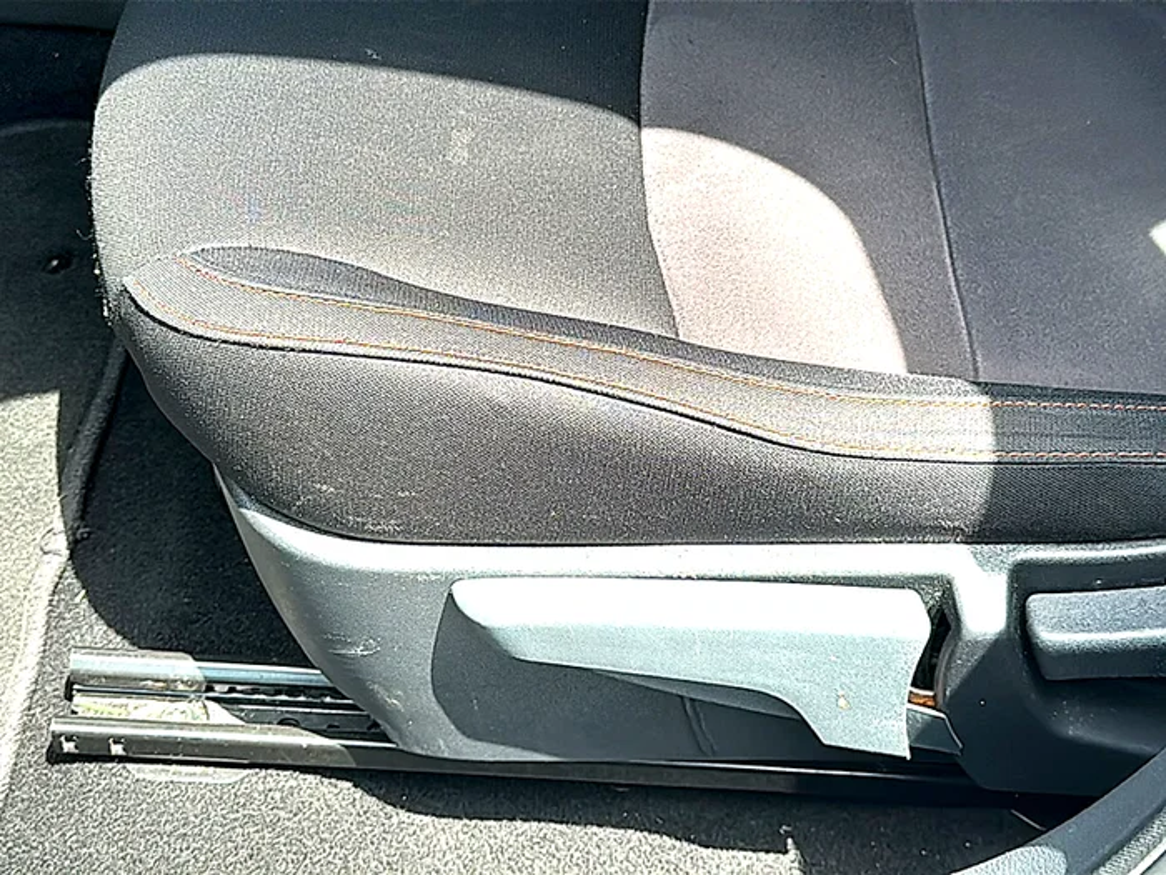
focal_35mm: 46
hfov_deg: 41.2
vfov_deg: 31.5
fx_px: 1549
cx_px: 583
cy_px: 438
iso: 80
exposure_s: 1/519
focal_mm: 6.86
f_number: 1.78
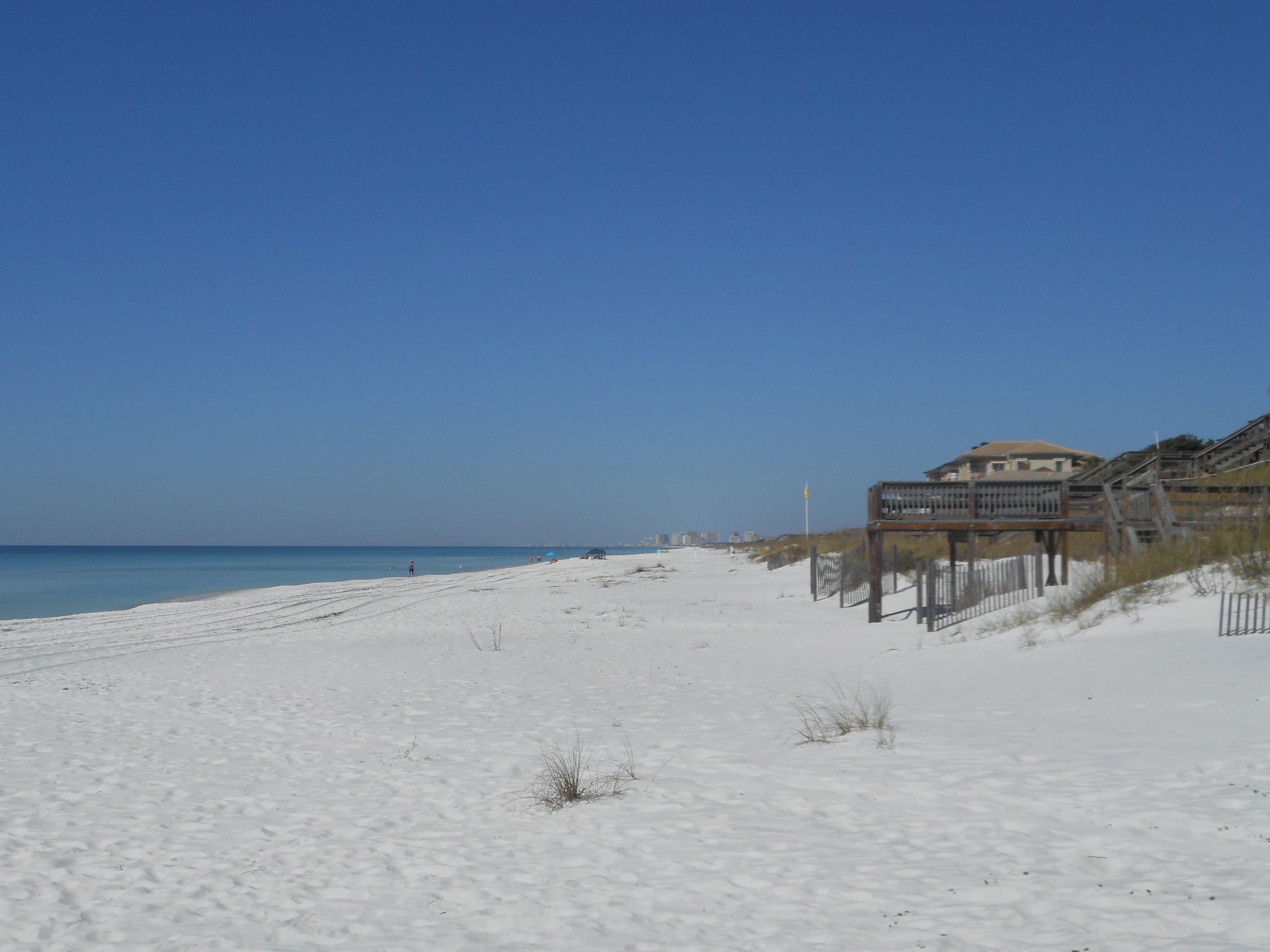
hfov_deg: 42.0
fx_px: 1651
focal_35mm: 45
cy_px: 545
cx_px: 549
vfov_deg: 32.1
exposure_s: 1/200
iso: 80
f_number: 12.7
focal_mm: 6.9
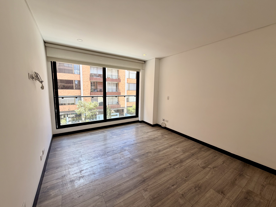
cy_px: 104
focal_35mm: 14
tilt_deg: -7.4
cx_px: 138
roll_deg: -0.8
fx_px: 112
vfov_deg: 85.7
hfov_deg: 102.1
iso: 40
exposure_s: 1/167
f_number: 2.2
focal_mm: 2.22
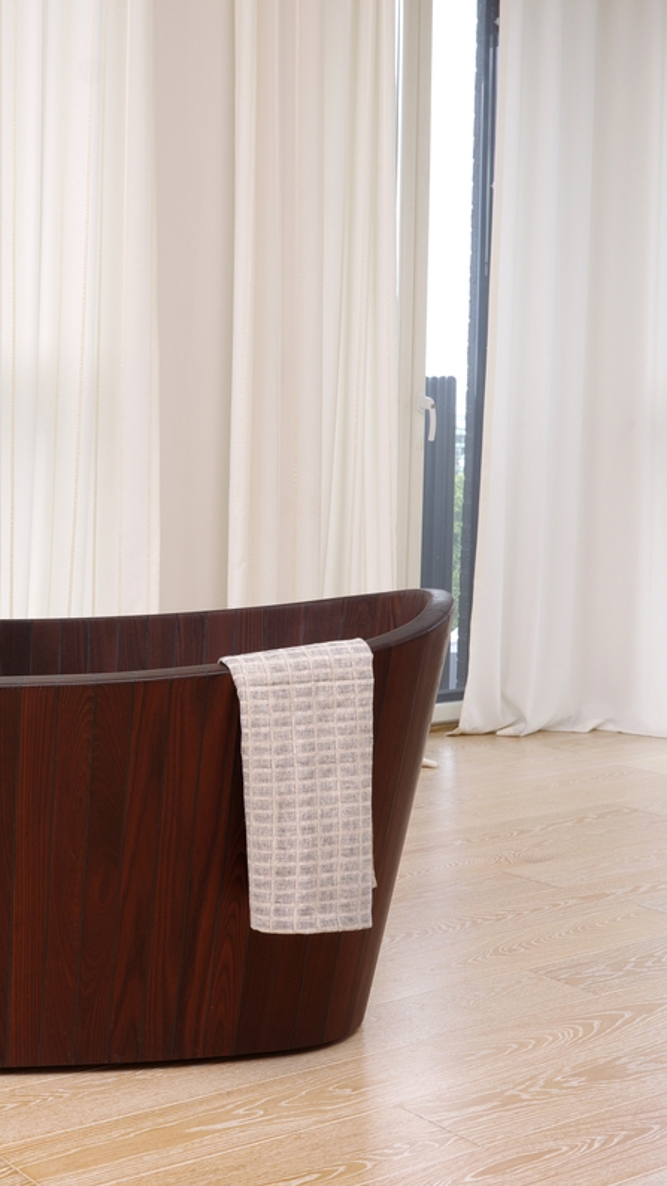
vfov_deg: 42.1
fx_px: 1541
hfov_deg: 22.7
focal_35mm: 49
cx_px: -104
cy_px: 592
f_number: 8
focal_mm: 21
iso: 100
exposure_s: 1/15
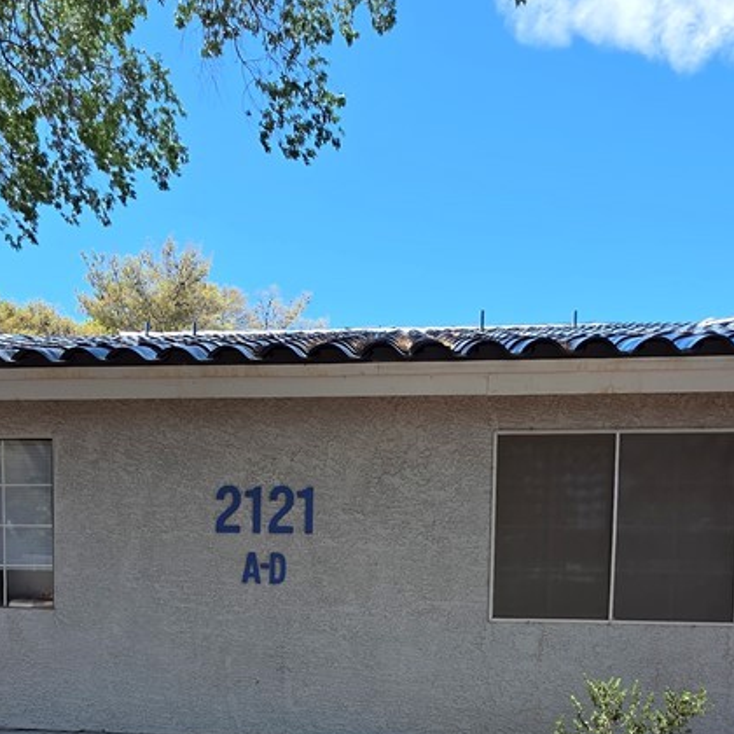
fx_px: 672
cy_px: 613
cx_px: 318
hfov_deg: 57.1
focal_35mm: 28
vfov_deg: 52.6
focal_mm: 2.2
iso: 40
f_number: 1.9
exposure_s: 1/890
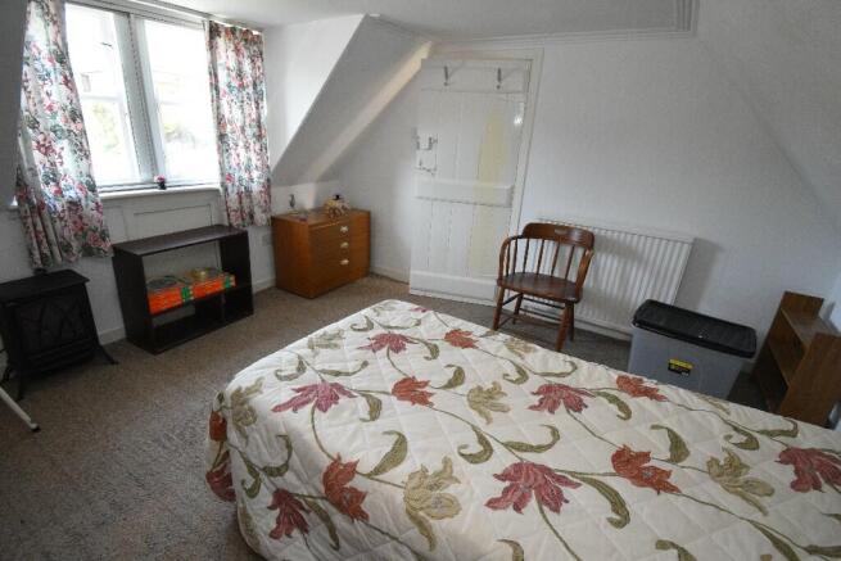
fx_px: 386
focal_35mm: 16
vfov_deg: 72.1
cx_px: 420
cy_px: 280
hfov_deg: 95.0
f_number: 4.8
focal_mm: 11
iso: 2000
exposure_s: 1/125
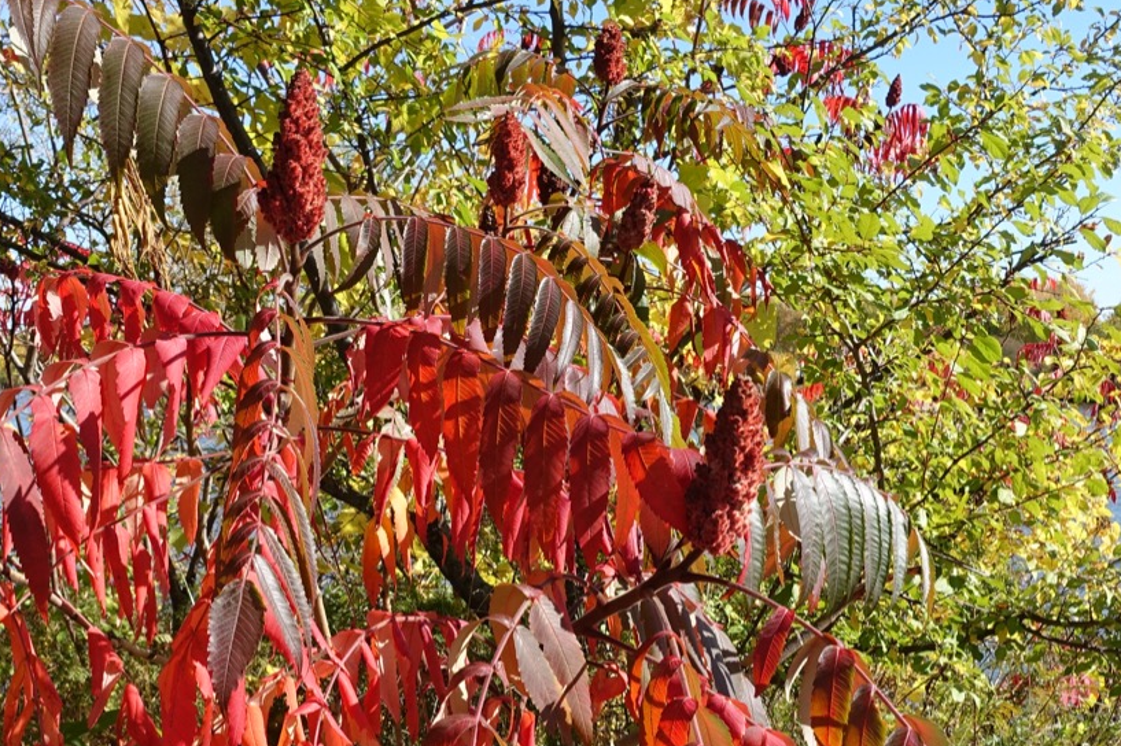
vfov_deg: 27.7
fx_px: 1463
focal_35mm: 47
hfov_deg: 41.9
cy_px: 647
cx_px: 531
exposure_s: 1/320
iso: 125
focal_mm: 8.8
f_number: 5.6
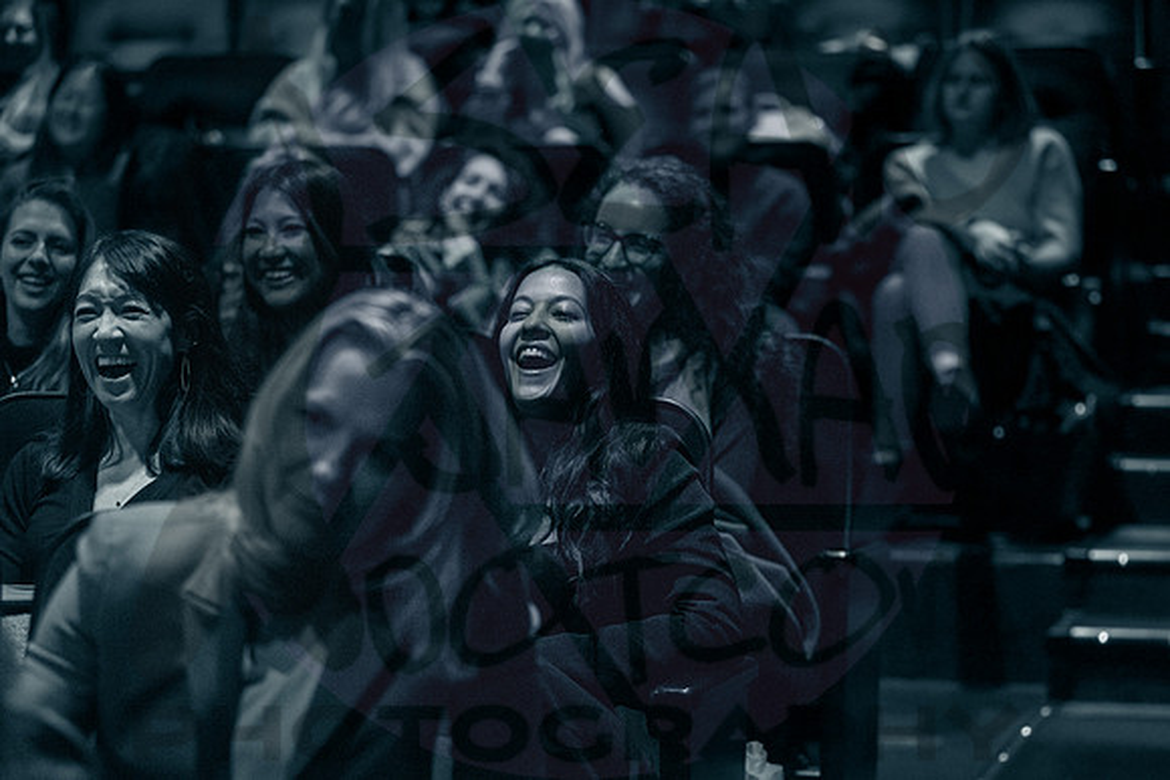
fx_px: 3413
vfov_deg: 13.0
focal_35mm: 105
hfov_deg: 19.5
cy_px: 390
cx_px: 585
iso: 10000
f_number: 3.2
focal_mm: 105
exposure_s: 1/320
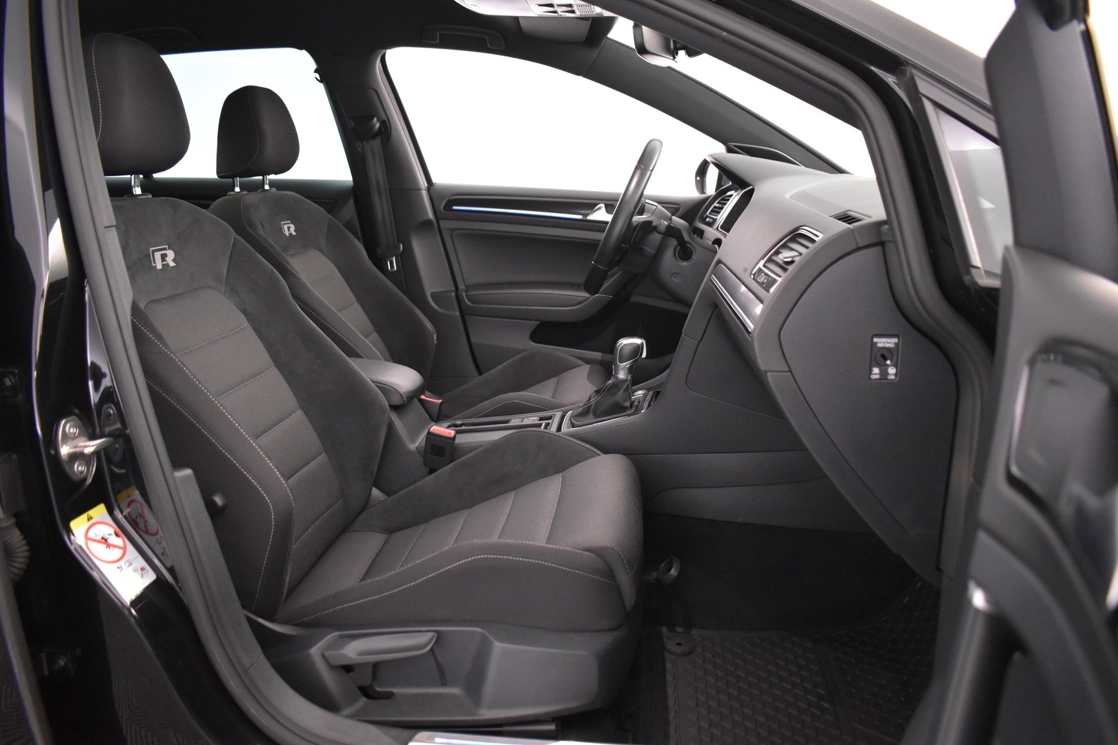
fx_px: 838
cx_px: 559
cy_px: 372
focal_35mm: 27
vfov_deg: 47.9
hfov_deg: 67.4
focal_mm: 18
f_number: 3.5
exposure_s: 1/20
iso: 3200
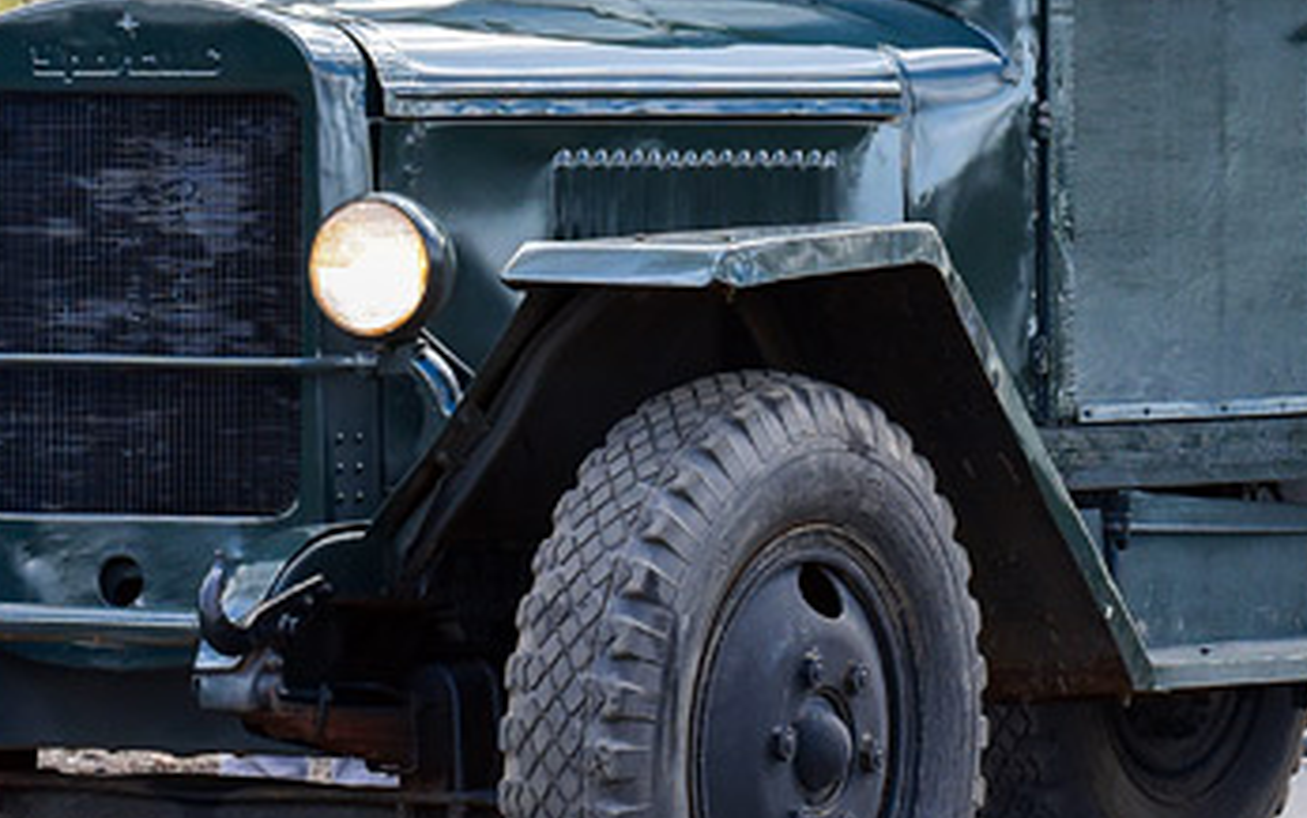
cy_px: -34
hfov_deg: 4.8
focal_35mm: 440
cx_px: 817
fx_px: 15675
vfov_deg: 3.0
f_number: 6.3
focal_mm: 125
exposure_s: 1/640
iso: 1000
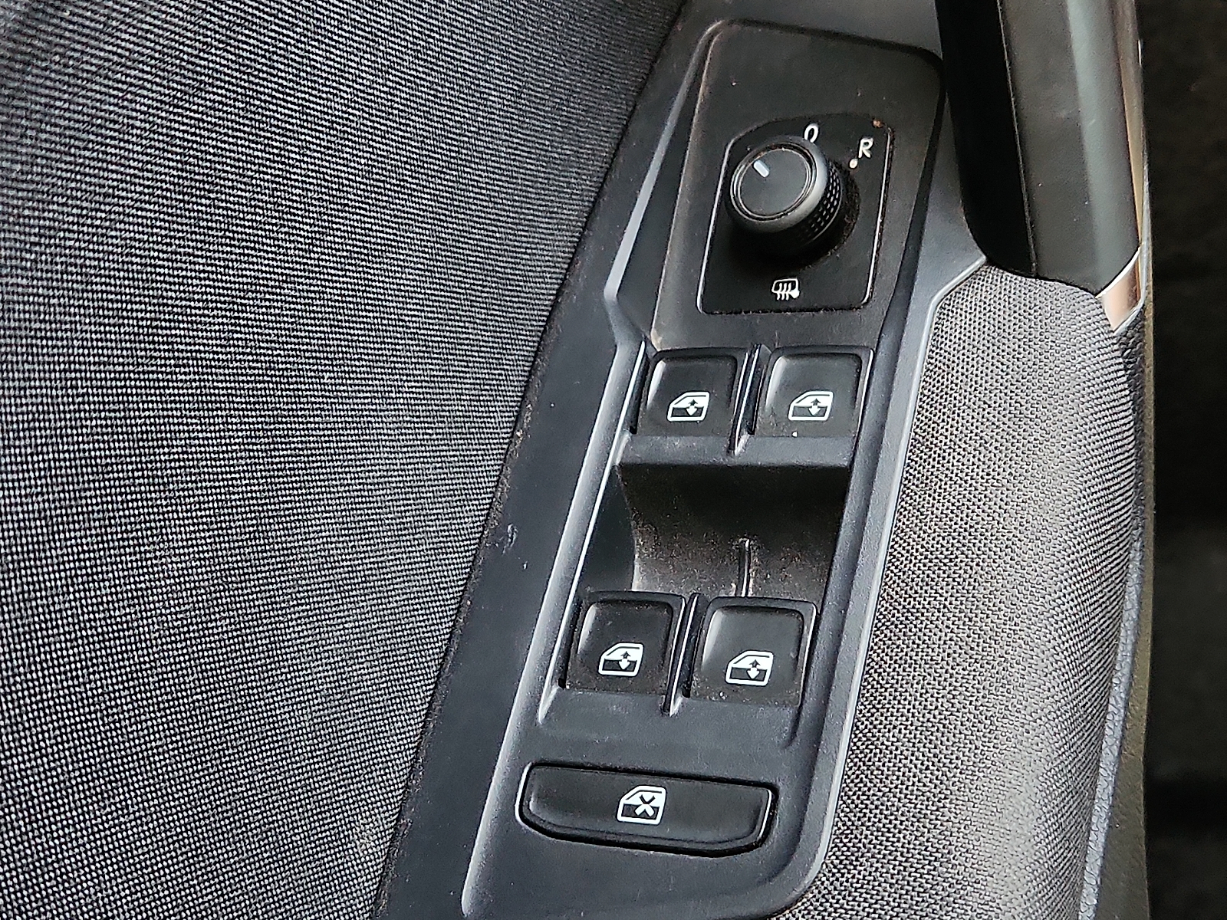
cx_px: 614
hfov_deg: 73.9
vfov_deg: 58.9
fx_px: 815
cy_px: 460
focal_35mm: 23
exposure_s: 1/50
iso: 421
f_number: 1.8
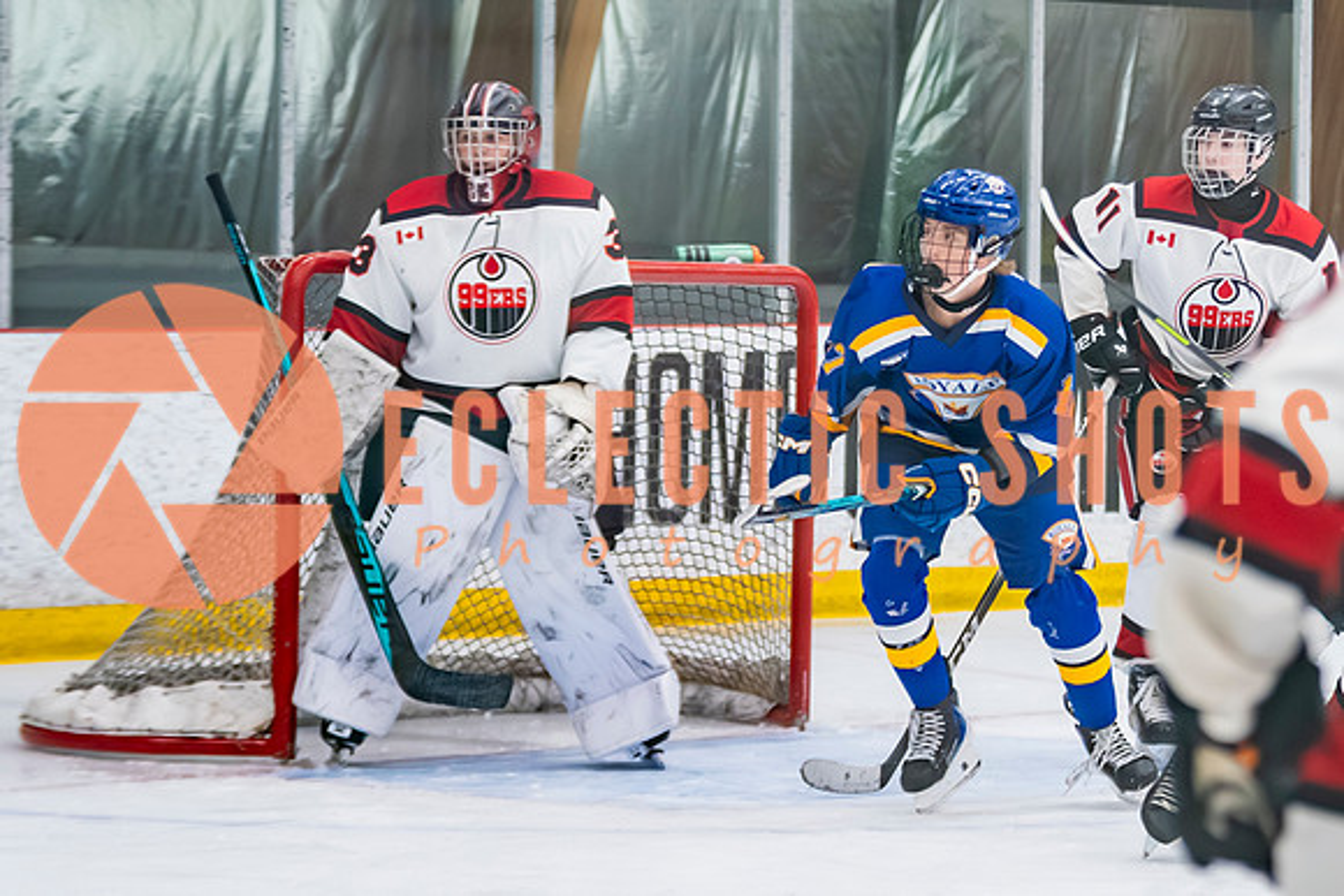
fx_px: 6847
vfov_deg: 7.5
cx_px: 969
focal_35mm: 183
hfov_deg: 11.2
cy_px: 492
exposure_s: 1/640
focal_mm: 88
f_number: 2.8
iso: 2500
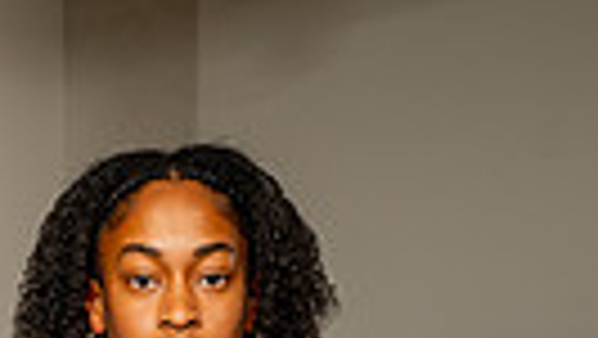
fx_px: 2697
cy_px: 919
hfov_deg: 12.6
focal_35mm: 170
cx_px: 112
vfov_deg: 6.6
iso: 250
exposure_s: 1/500
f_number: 8
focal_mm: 48
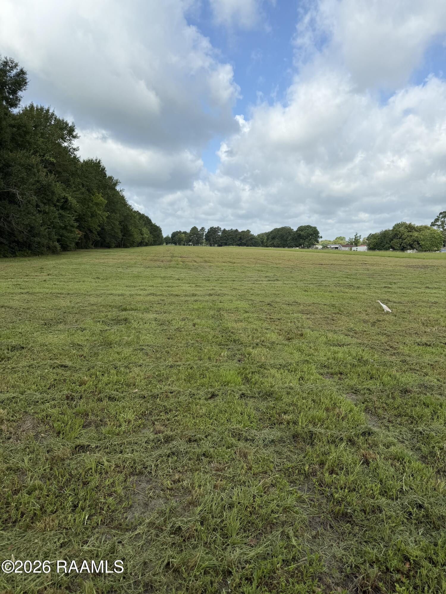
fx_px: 412
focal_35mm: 24
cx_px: 223
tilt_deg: -7.2
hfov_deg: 56.8
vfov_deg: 71.6
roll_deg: -1.7
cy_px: 297
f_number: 1.78
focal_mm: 6.76
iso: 80
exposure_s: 1/3425
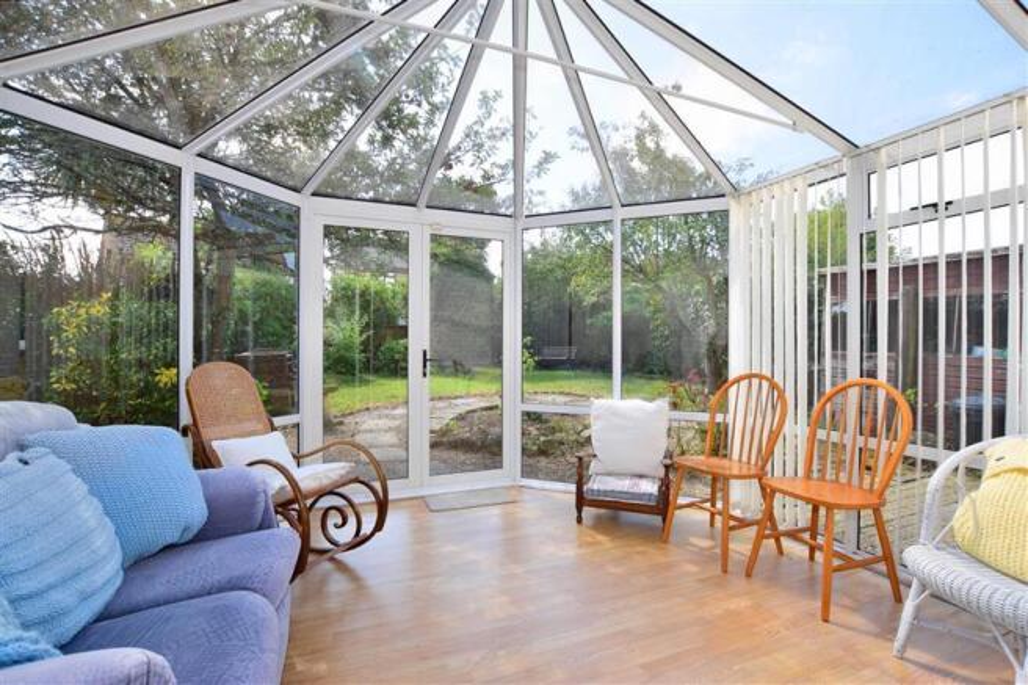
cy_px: 342
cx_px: 514
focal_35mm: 16
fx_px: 471
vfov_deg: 72.0
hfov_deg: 95.0
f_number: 6.3
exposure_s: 1/160
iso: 200
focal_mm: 11
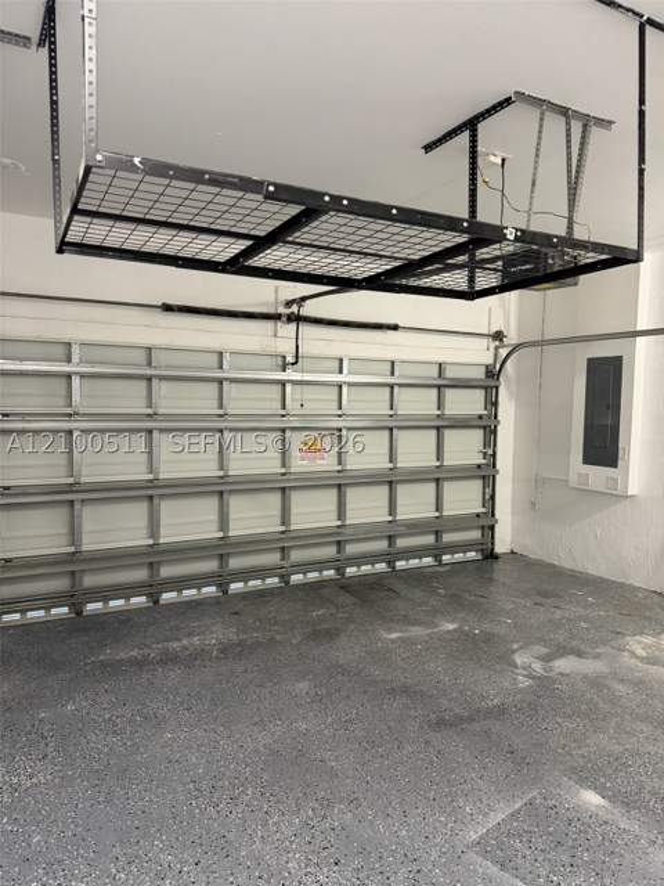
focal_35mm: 24
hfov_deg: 56.8
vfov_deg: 71.6
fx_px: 614
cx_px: 332
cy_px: 443
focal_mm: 6.76
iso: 640
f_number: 1.78
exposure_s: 1/59
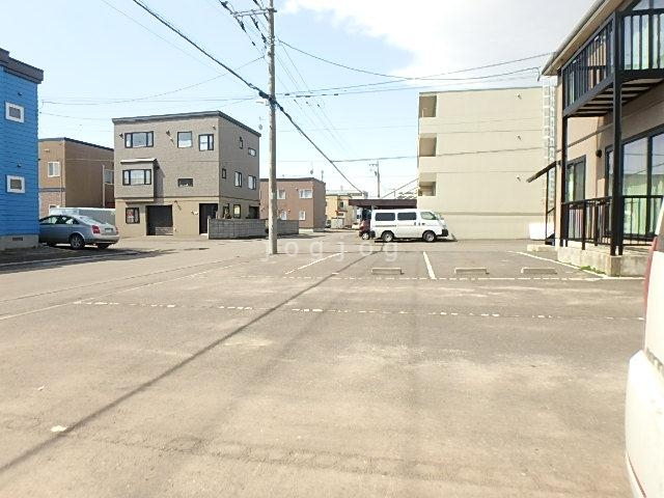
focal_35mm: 21
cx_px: 332
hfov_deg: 79.0
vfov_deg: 63.4
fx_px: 403
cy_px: 249
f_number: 3.5
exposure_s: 1/640
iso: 125
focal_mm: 3.7
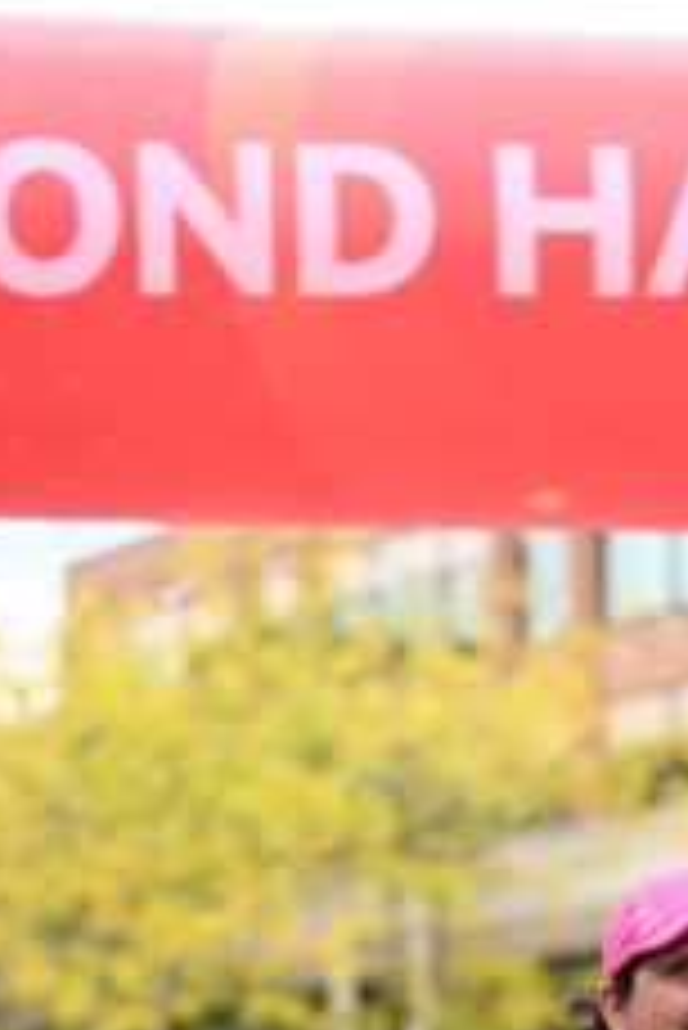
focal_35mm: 192
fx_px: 5495
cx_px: 654
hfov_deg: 7.1
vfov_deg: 10.5
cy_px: 1205
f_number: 2.8
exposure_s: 1/1600
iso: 640
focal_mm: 80
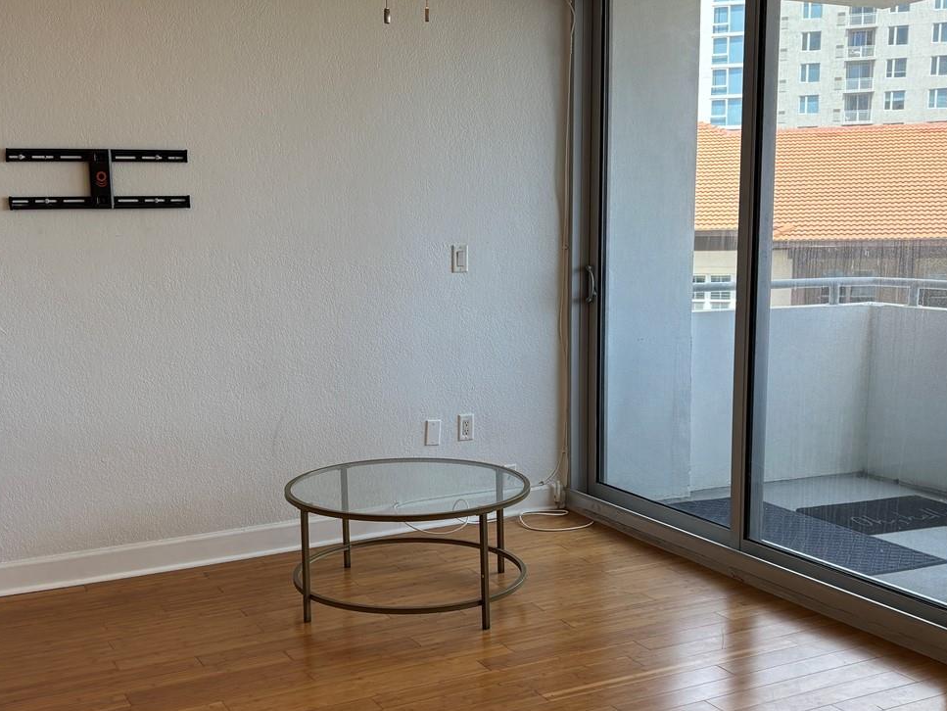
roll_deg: +0.7
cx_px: 413
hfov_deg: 43.7
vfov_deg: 33.6
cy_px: 399
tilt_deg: -8.4
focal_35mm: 43
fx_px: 1177
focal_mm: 5.96
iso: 50
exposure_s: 1/149
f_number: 1.6
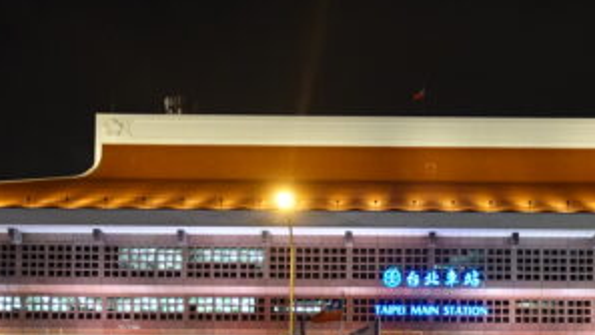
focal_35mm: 65
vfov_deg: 17.6
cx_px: 407
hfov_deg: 32.0
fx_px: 1025
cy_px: 409
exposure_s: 1/30
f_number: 1.8
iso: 500
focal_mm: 8.8
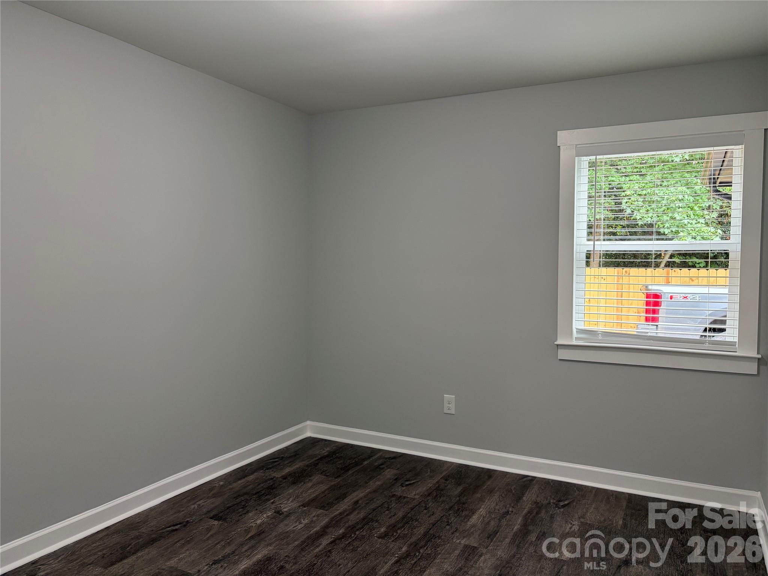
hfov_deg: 67.3
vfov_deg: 53.1
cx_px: 384
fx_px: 577
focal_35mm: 26
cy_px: 288
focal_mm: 5.96
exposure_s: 1/60
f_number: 1.6
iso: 125
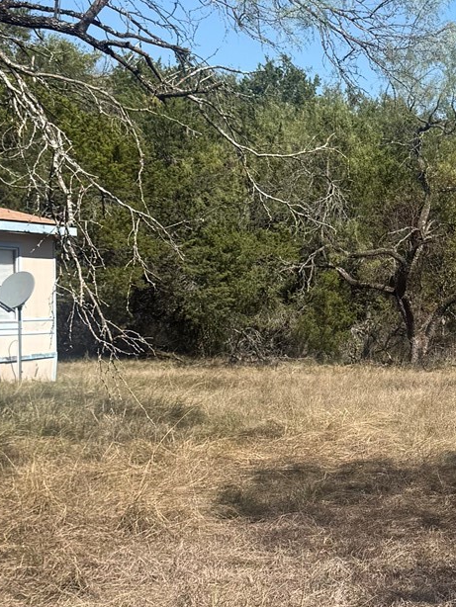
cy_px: 379
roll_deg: -0.6
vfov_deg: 24.3
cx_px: 525
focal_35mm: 80
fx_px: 1404
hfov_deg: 17.7
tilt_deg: -3.0
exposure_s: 1/3759
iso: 80
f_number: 1.78
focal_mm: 6.76
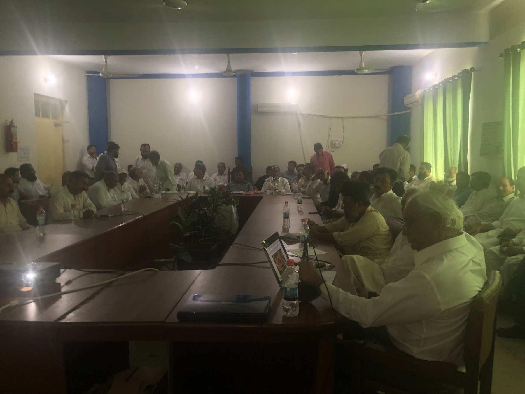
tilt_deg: -4.9
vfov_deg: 49.7
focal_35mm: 28
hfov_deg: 63.4
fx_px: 425
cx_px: 262
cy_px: 197
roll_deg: +2.0
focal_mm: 4
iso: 250
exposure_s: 1/60
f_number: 1.8
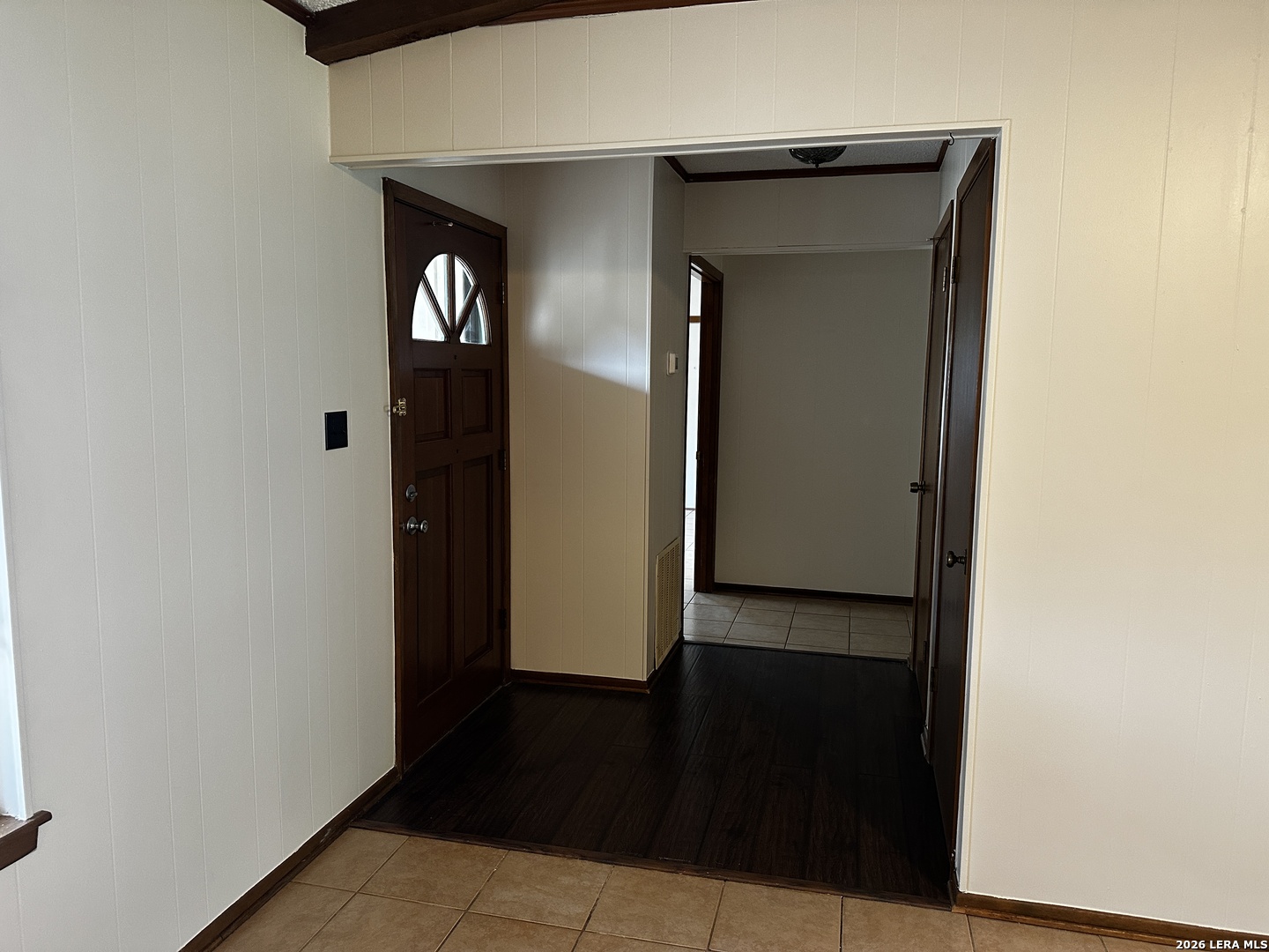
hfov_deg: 71.6
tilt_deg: -5.3
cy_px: 476
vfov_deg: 56.8
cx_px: 634
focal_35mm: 24
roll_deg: -1.1
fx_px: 880
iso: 320
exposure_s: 1/60
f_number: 1.78
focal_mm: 6.86
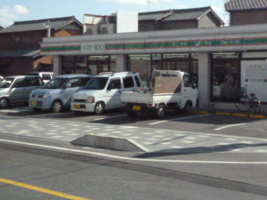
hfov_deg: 29.8
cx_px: 151
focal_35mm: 65
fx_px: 501
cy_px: 55
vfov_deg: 22.4
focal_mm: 7.3
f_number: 11
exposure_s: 1/1600
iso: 1600
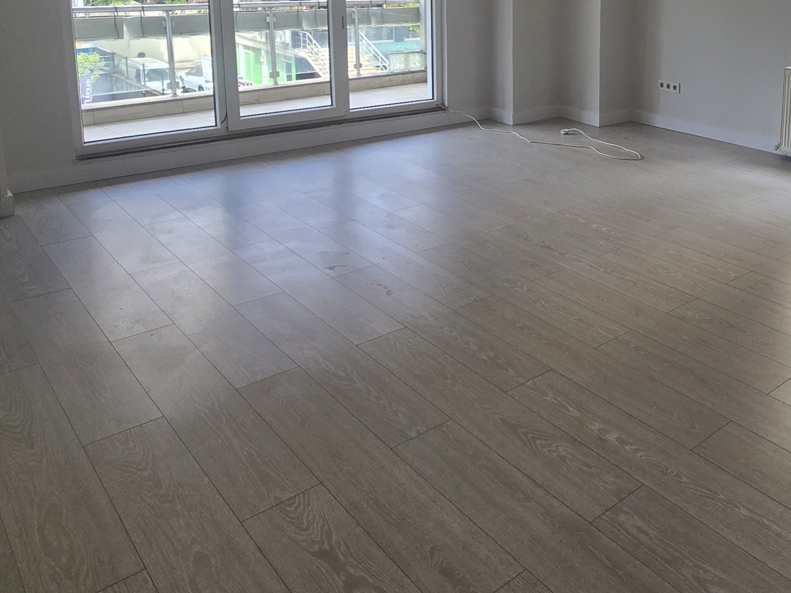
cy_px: 86
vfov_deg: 43.7
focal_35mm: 30
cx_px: 665
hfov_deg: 54.5
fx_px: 686
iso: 50
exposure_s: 1/162
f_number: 2.2
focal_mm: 2.2
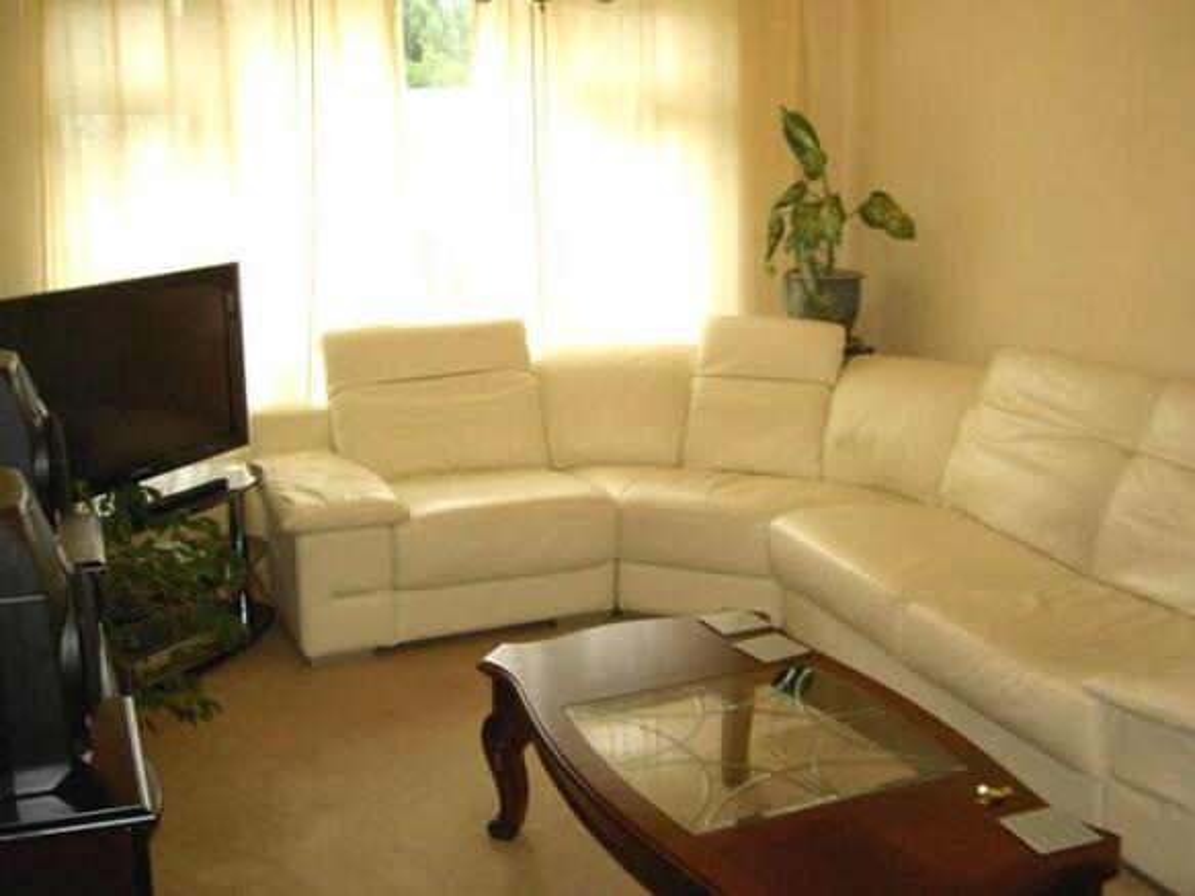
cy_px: 448
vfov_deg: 36.8
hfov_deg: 47.9
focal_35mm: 39
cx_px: 598
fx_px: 1346
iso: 100
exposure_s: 1/60
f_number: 2.8
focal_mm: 8
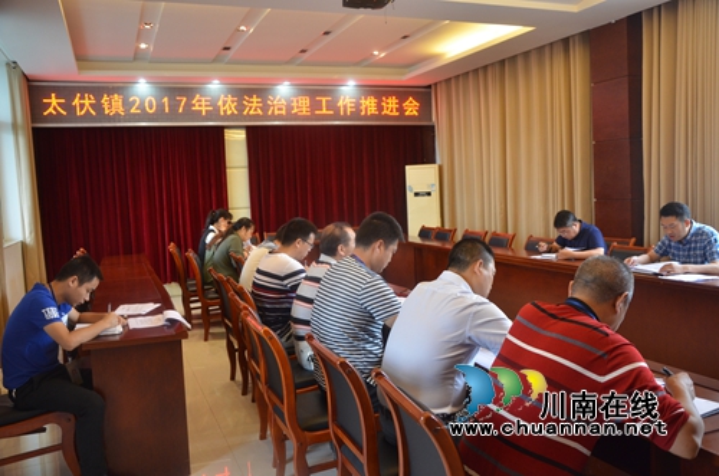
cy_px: 238
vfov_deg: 41.5
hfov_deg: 59.6
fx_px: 628
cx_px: 360
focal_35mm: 32
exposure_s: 1/40
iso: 800
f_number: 3.8
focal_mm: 21
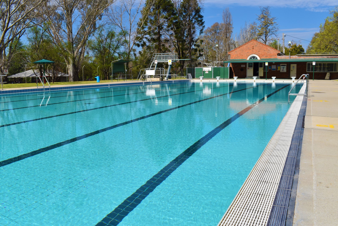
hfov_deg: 59.5
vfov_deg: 41.7
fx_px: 296
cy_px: 113
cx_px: 169
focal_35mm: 32
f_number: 11
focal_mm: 21
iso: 200
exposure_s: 1/500
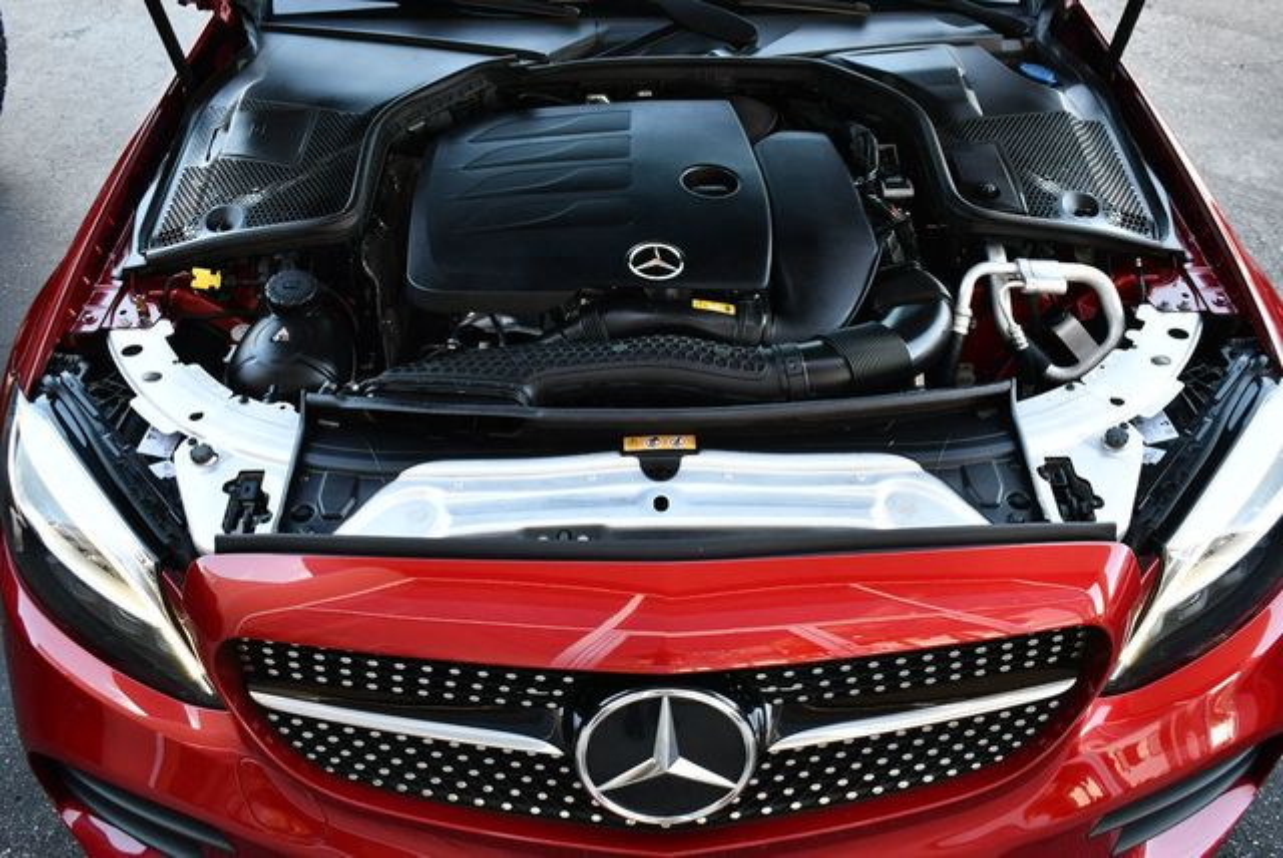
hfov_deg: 53.1
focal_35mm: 36
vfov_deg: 36.9
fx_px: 1284
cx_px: 642
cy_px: 429
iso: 500
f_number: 3.5
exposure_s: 1/250
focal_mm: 18
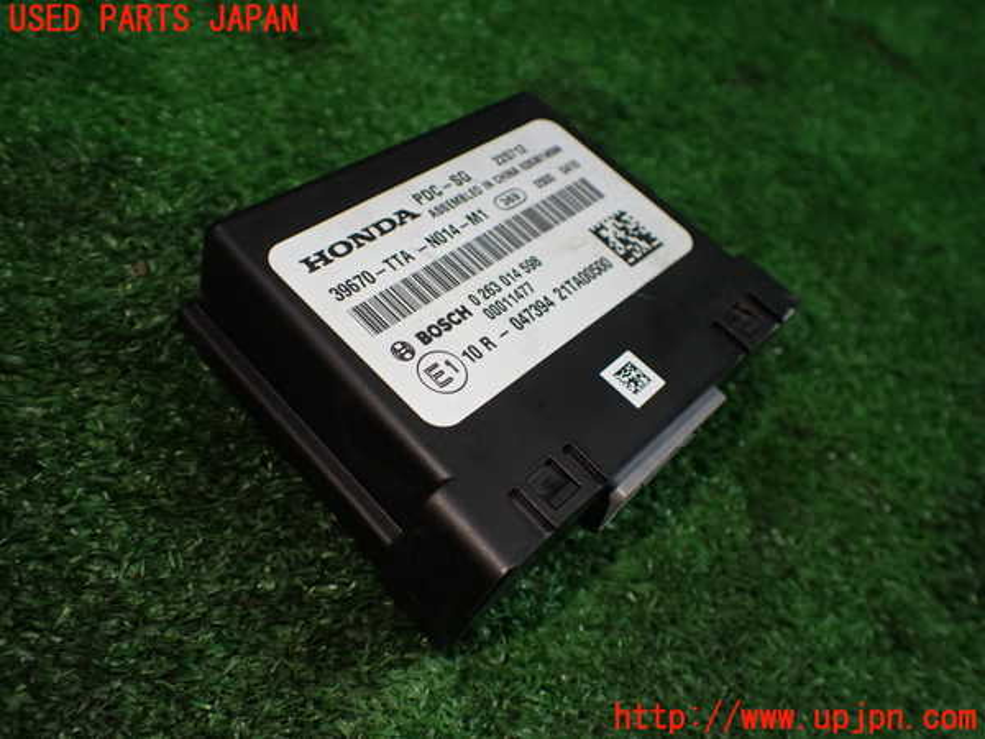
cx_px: 492
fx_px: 854
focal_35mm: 30
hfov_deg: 60.0
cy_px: 370
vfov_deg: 46.8
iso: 250
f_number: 2.3
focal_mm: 5.4
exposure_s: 1/125
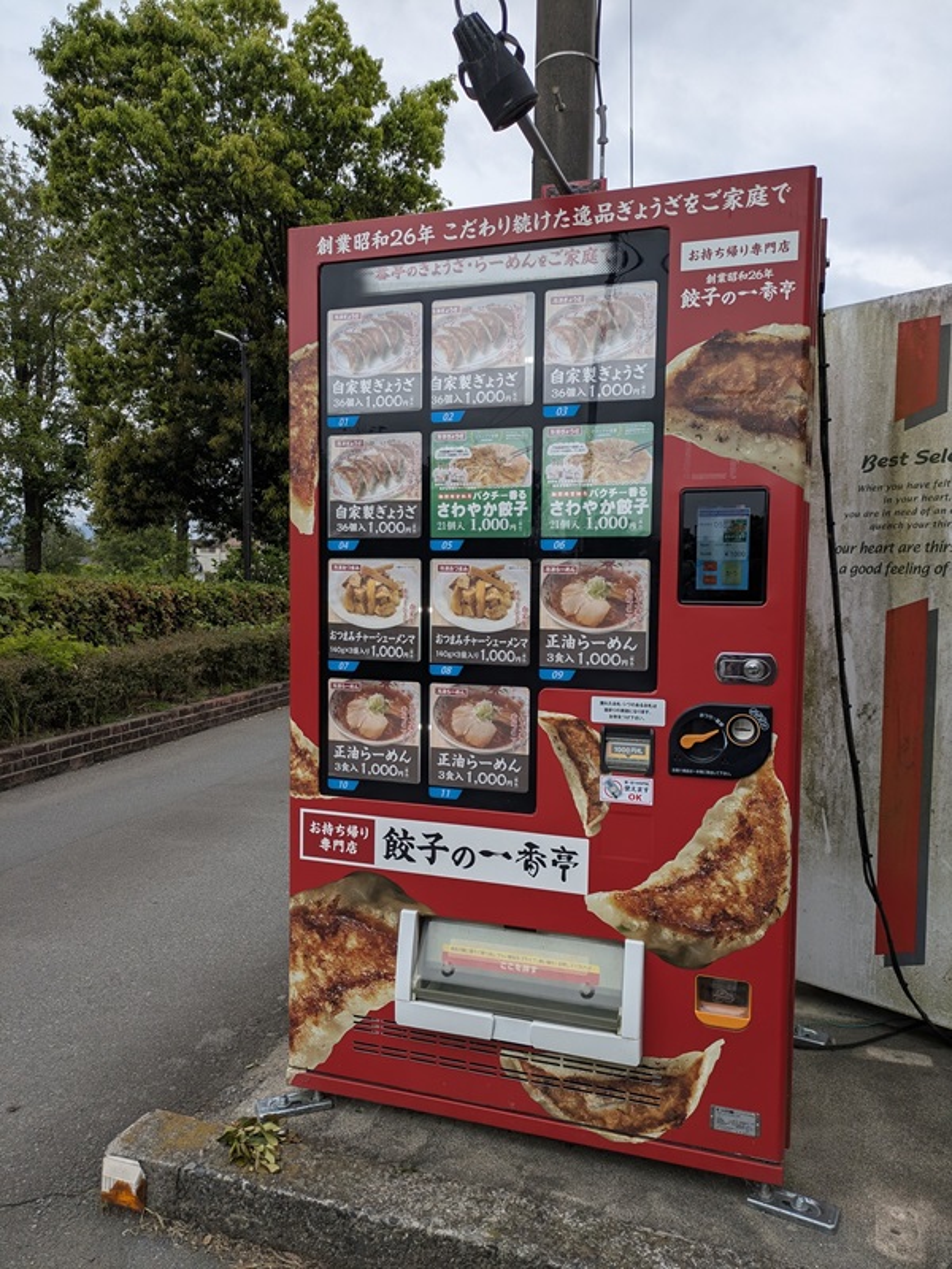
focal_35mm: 25
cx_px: 476
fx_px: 917
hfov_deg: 54.9
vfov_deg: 69.4
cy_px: 634
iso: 45
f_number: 1.89
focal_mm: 5.43
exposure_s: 1/1919
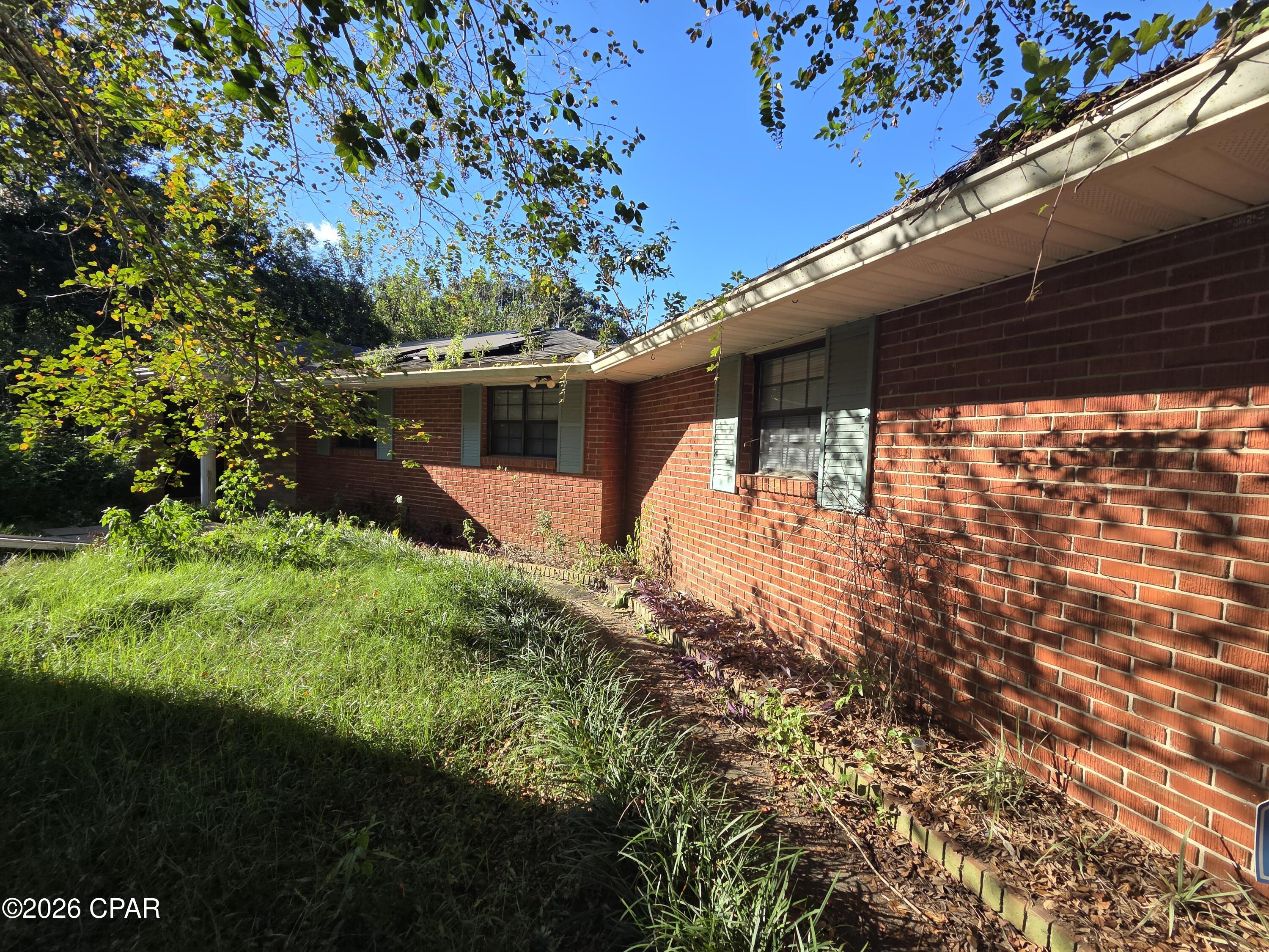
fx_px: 477
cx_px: 634
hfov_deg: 106.2
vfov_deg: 89.9
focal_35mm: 13
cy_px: 476
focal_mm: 2.2
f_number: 2.2
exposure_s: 1/771
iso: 50
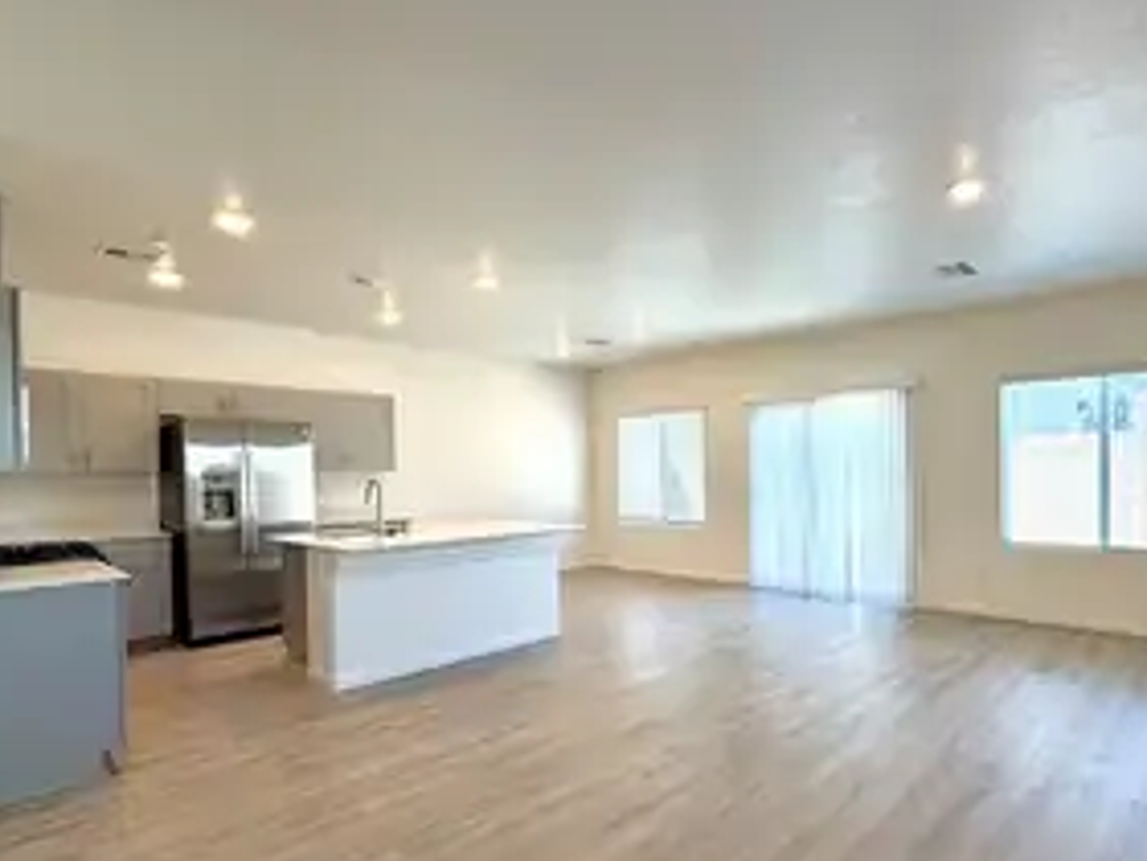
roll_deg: +1.5
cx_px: 700
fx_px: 663
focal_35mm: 20
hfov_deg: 80.6
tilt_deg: -1.3
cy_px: 480
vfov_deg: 65.8
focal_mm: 2.22
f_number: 2.2
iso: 160
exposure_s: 1/120
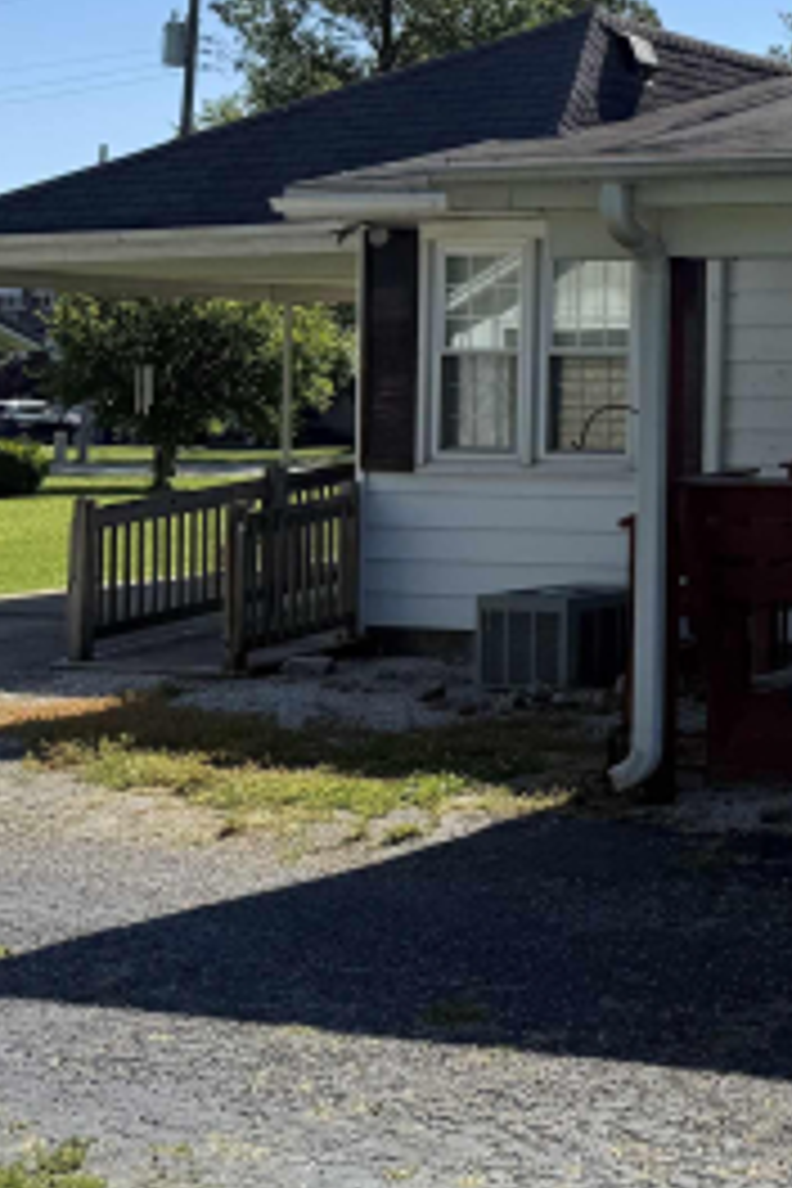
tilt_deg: +3.2
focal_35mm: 63
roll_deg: -0.3
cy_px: 320
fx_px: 2079
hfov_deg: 18.7
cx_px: 1226
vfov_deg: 31.4
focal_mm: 6.76
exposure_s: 1/4975
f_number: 1.78
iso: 80
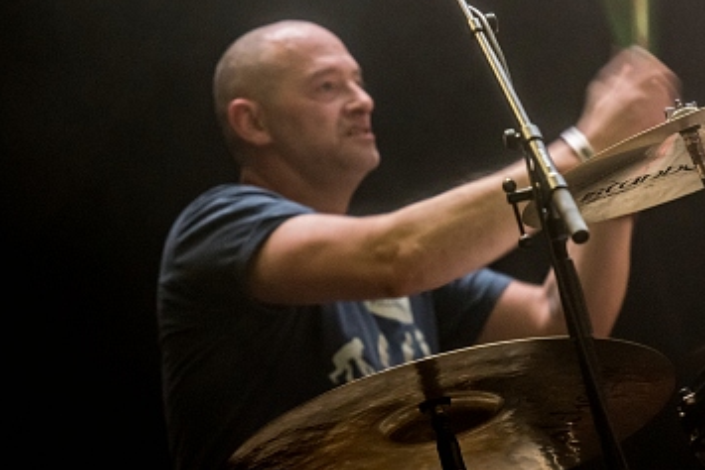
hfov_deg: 6.1
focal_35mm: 335
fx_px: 6563
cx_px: 348
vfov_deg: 4.1
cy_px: 227
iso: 3200
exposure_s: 1/80
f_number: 2.8
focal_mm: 165
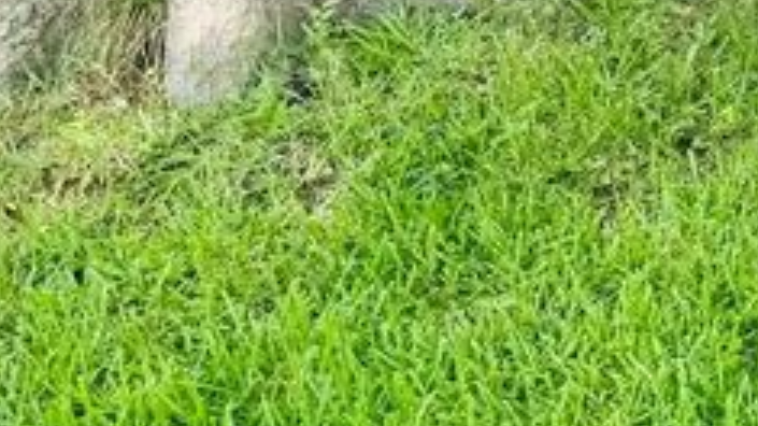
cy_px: -720
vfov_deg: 9.1
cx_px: 1332
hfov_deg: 16.1
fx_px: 2291
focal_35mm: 114
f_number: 1.78
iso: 80
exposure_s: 1/1026
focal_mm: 6.76
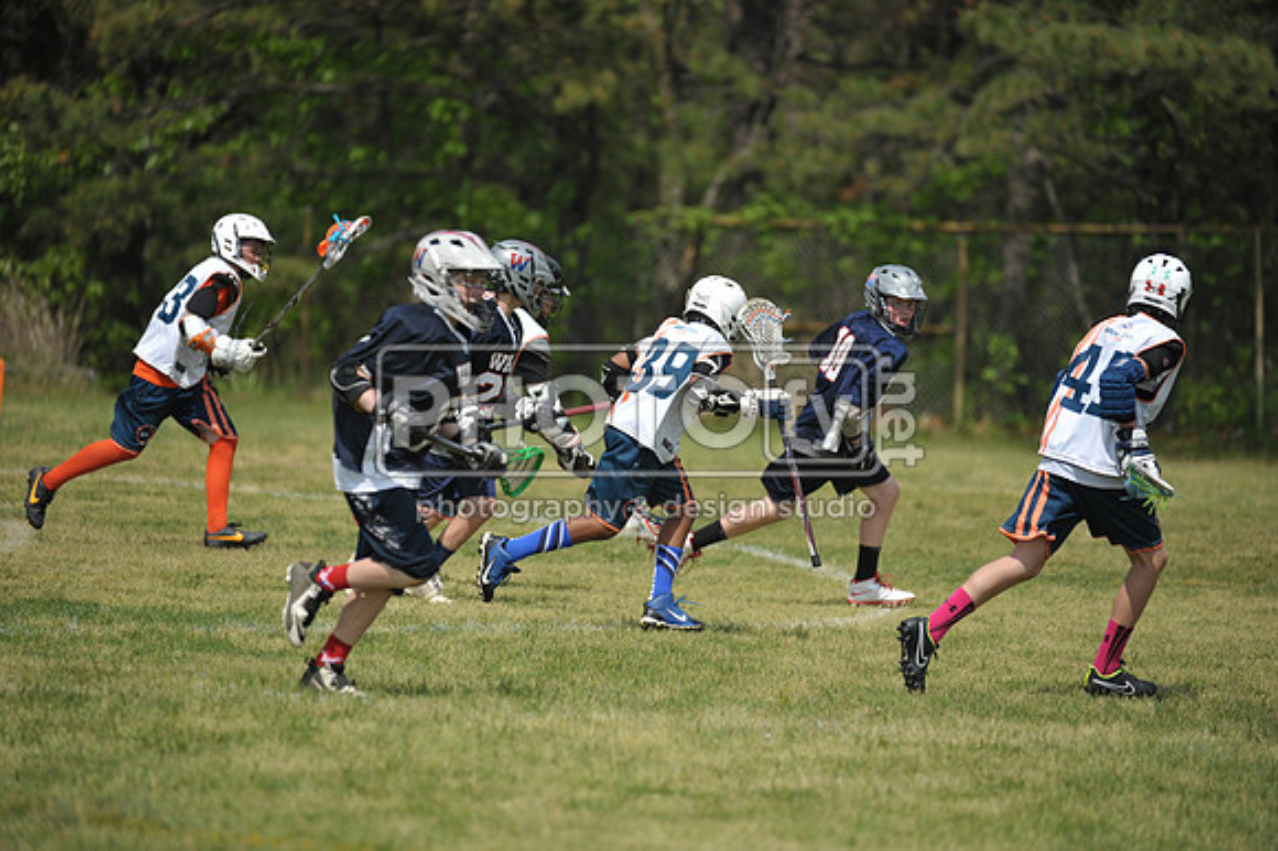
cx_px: 639
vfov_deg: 4.7
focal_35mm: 290
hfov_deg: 7.1
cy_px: 426
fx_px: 10289
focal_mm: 290
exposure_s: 1/5000
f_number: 4
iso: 640
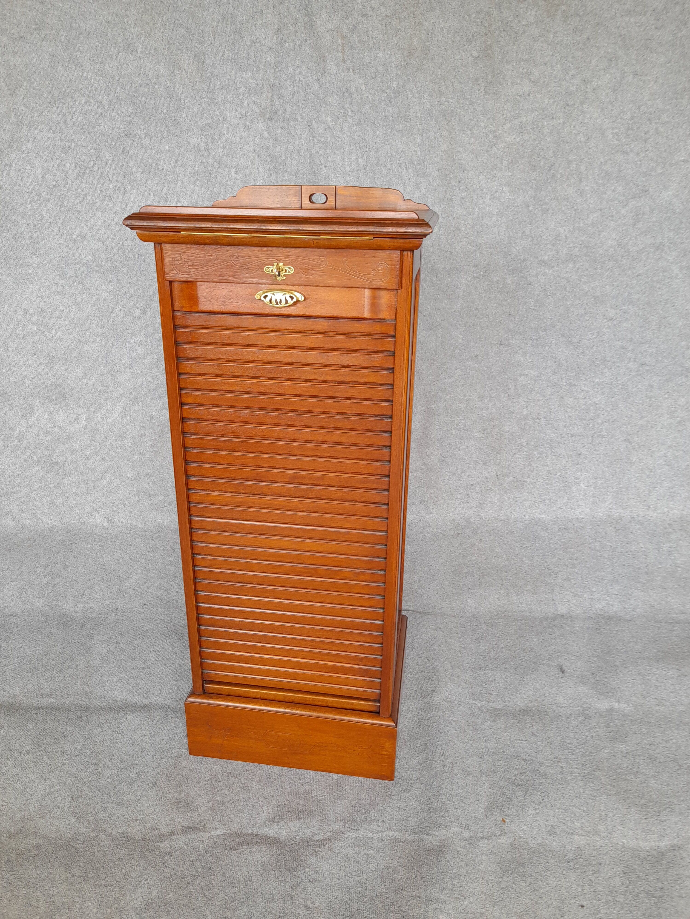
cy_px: 460
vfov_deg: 69.4
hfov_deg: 54.9
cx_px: 345
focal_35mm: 25
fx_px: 664
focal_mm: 4.6
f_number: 2
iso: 80
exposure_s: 1/60
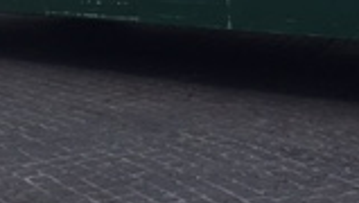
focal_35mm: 127
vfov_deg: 9.1
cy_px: -169
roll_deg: -1.7
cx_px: 70
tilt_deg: +1.0
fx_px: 1211
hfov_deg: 16.7
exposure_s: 1/905
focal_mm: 4.15
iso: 25
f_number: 2.2
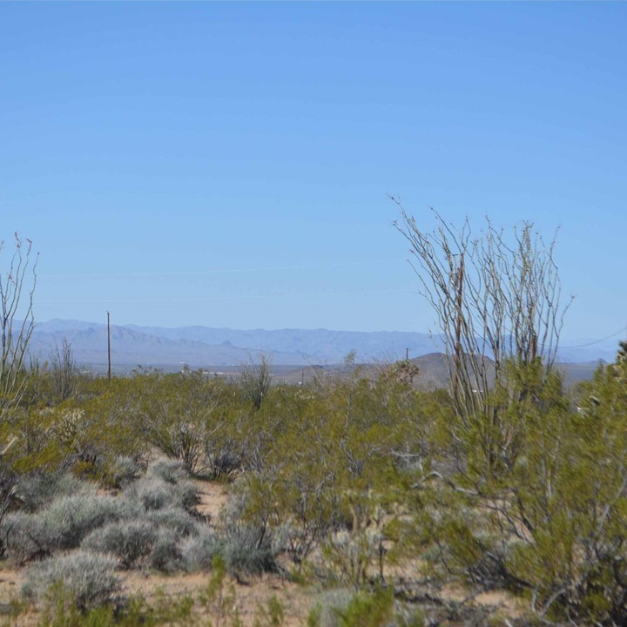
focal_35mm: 106
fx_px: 2165
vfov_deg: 16.5
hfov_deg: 16.5
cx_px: 306
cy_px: 314
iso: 400
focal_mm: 55
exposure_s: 1/2000
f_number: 7.1
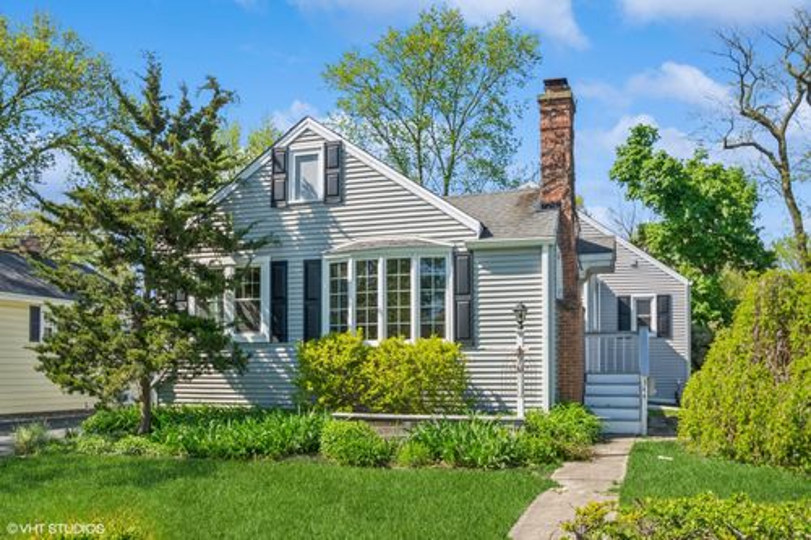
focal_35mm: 31
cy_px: 270
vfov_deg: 42.3
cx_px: 406
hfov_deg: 60.3
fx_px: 698
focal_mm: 20.63
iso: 200
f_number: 11
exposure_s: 1/200
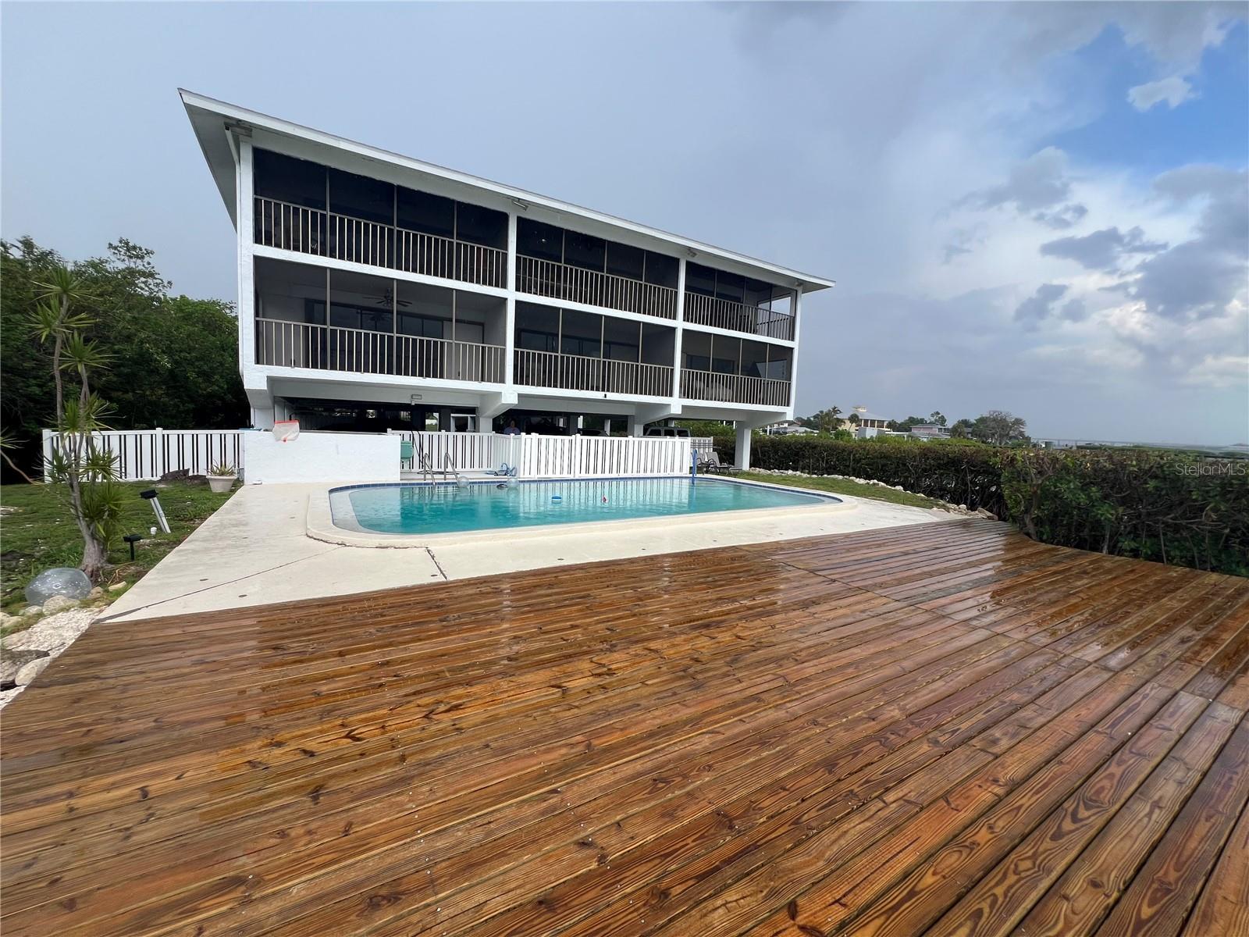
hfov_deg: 106.2
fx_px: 469
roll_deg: -2.3
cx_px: 624
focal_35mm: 13
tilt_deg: -6.8
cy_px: 468
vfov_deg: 89.9
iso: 32
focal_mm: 1.57
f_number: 1.8
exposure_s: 1/986
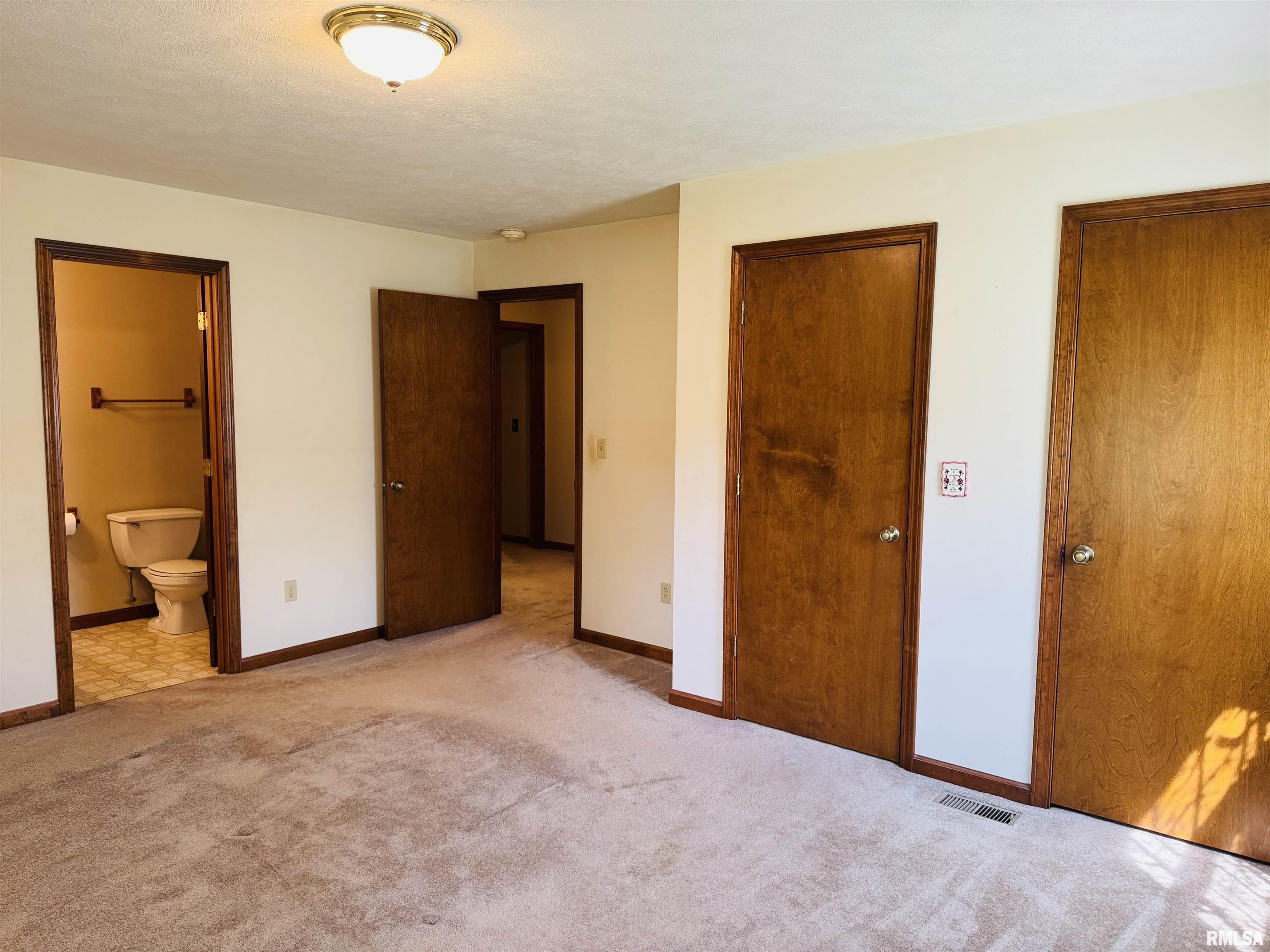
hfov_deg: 71.6
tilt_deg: -6.4
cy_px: 476
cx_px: 635
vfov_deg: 56.8
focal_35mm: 24
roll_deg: -0.6
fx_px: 881
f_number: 1.78
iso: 160
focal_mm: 6.76
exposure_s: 1/60
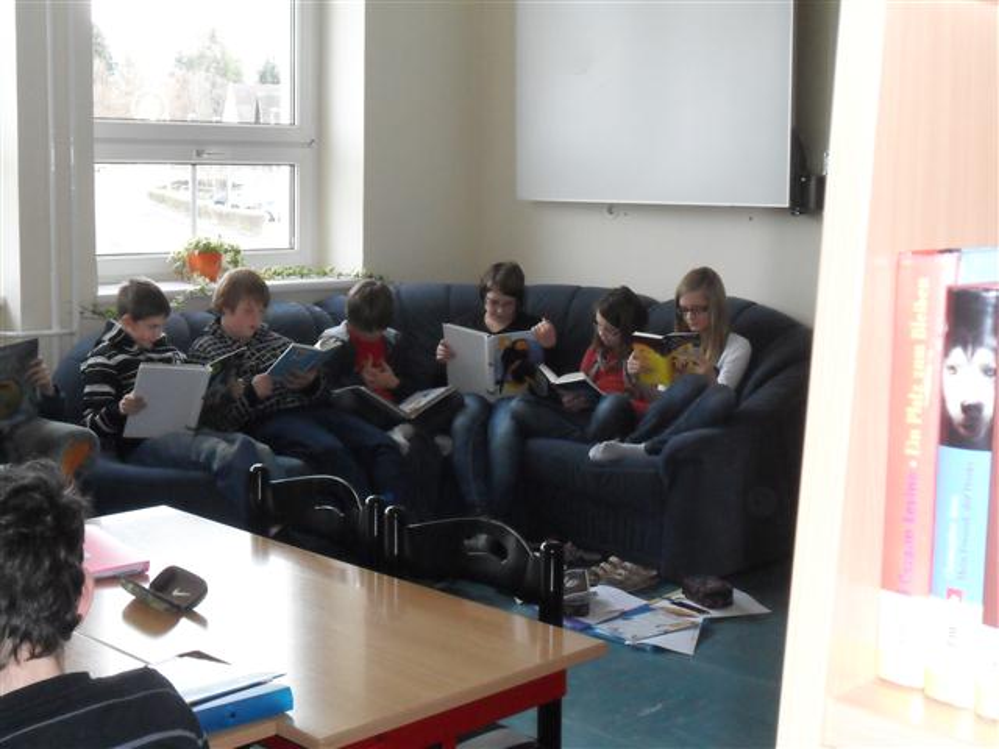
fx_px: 1501
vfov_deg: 28.0
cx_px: 500
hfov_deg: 36.8
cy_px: 374
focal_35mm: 52
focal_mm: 9.3
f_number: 5
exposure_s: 1/60
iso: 320
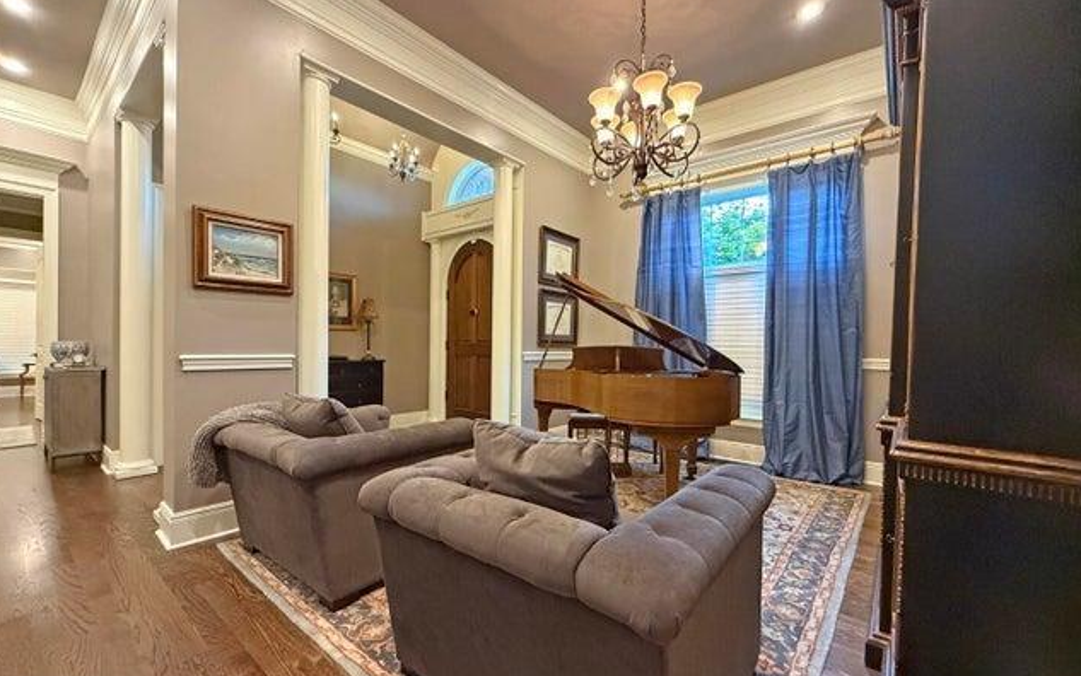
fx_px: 442
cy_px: 365
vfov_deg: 74.7
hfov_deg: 101.4
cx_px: 536
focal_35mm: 15
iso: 800
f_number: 2.2
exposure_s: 1/60
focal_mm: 2.22
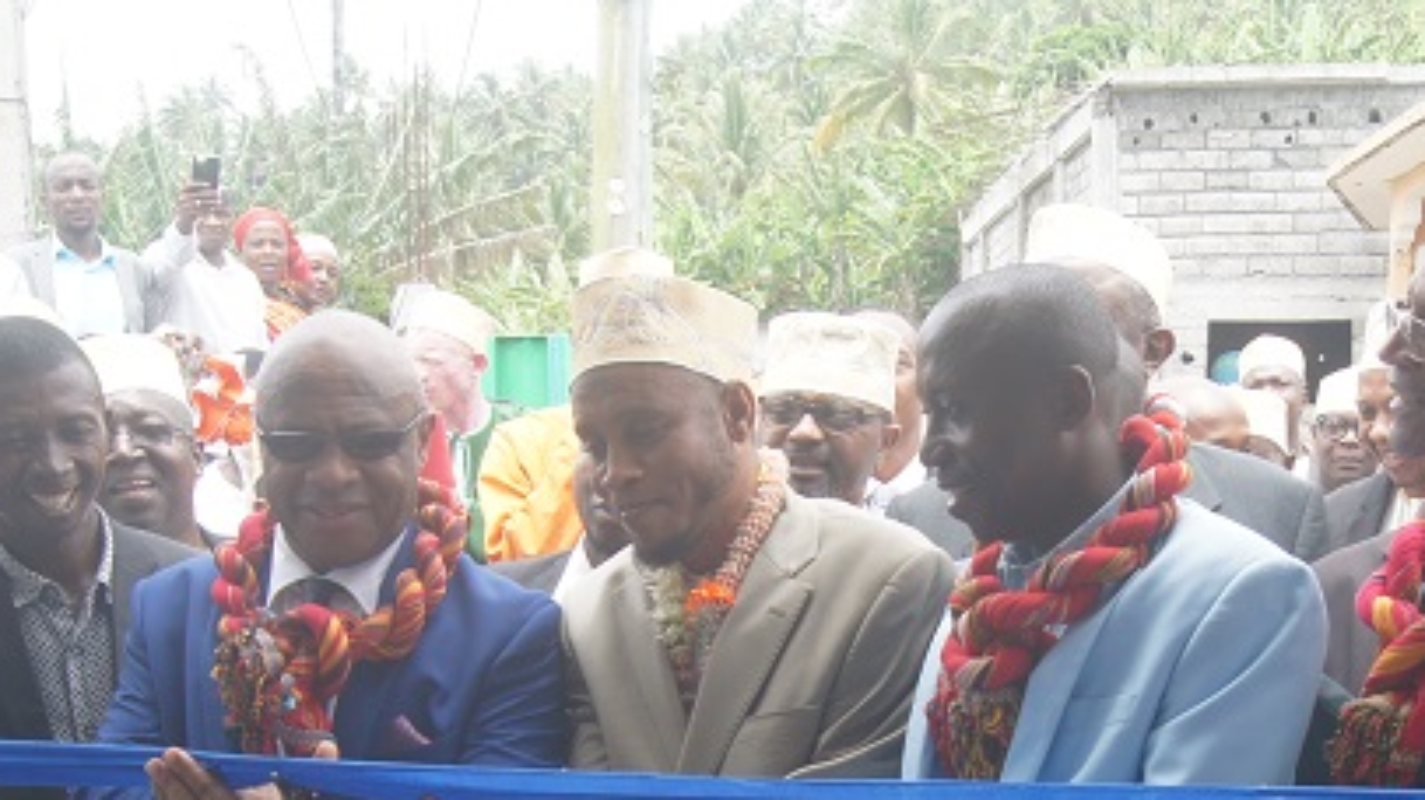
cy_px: 868
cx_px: 983
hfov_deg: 35.6
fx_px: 2191
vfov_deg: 19.8
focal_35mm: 58
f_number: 9
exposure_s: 1/80
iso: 200
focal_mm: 20
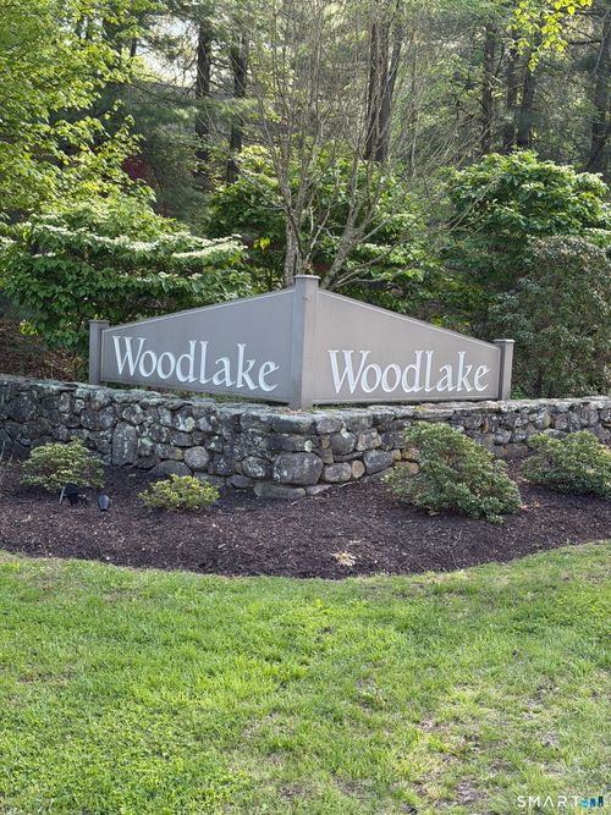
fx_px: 1130
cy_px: 408
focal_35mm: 48
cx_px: 306
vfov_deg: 39.7
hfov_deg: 30.3
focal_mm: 6.76
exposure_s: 1/247
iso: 80
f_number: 1.78
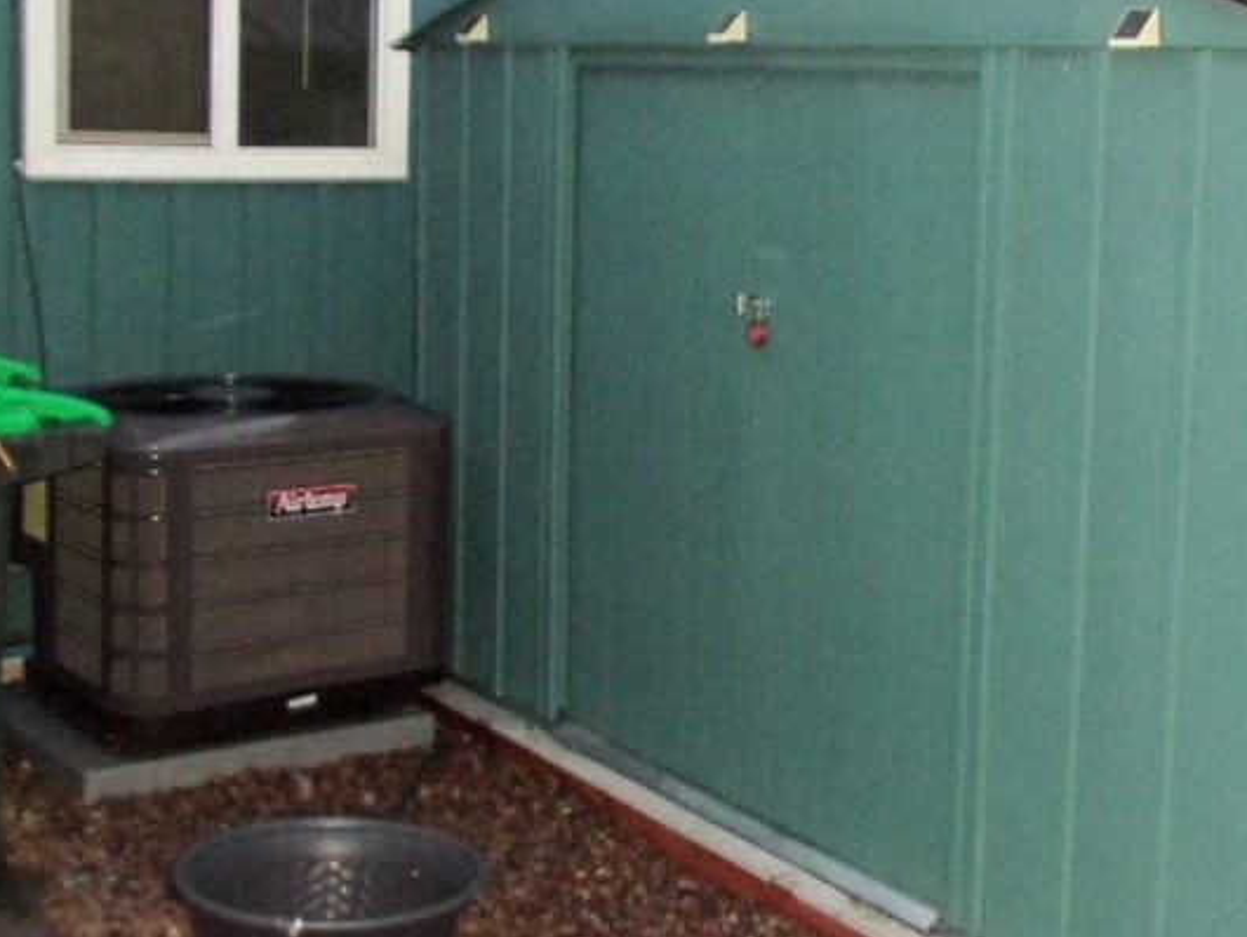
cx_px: 1155
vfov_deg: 25.7
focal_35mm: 56
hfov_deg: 32.4
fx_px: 2018
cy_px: 184
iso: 250
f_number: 3.4
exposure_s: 1/30
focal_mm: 5.2
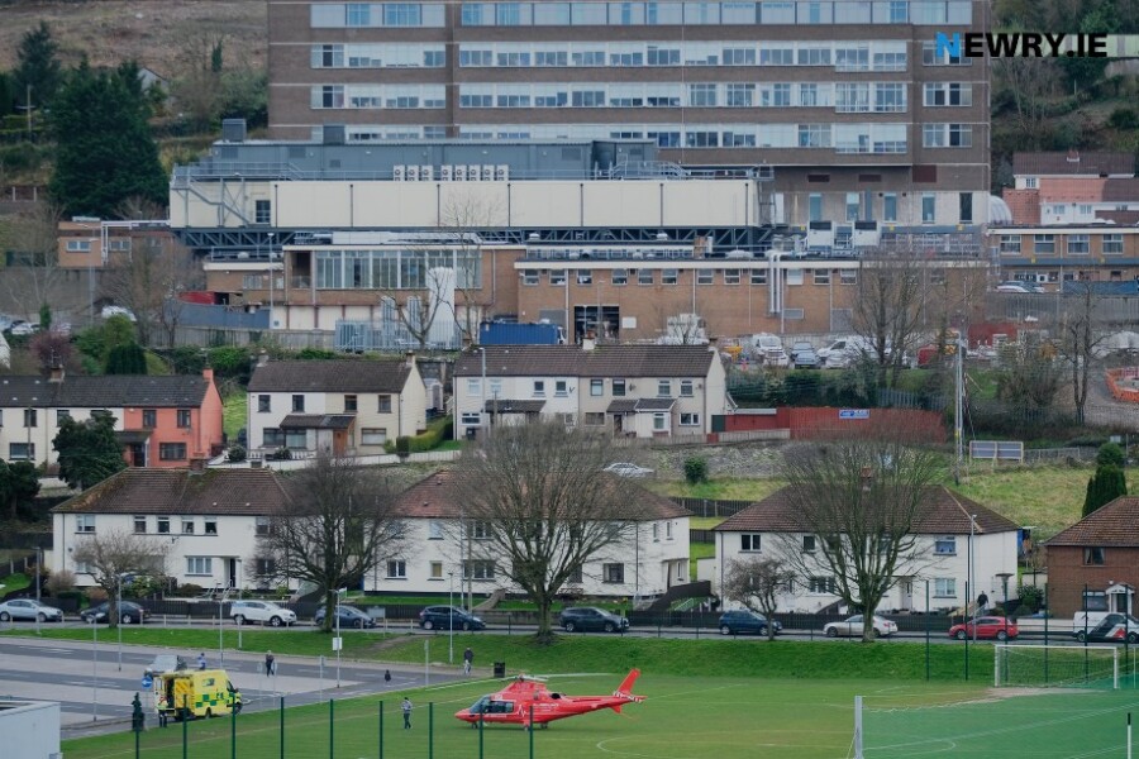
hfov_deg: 10.7
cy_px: 380
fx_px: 6074
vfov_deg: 7.2
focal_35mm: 192
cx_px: 570
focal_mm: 128.3
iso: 800
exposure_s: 1/550
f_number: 5
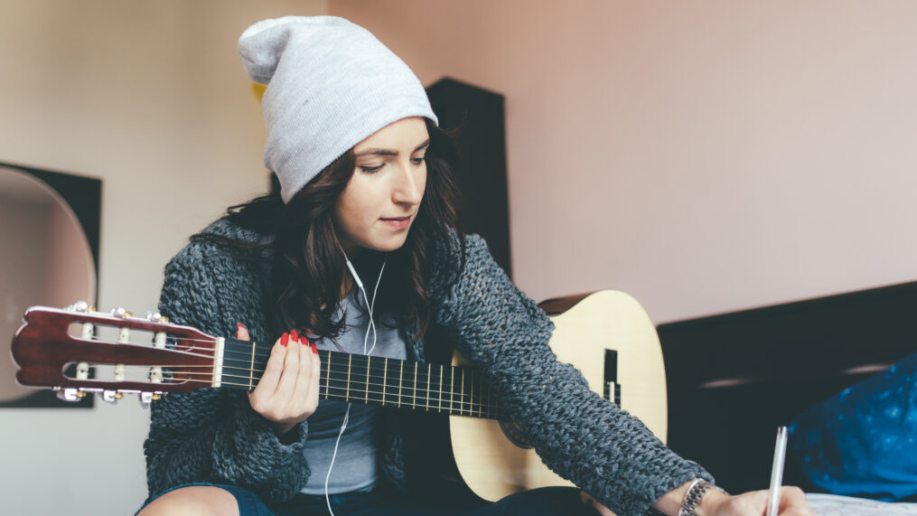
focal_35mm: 37
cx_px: 455
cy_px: 302
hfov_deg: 54.0
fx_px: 900
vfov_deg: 31.9
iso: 1600
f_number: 2.8
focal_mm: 35
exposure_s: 1/200
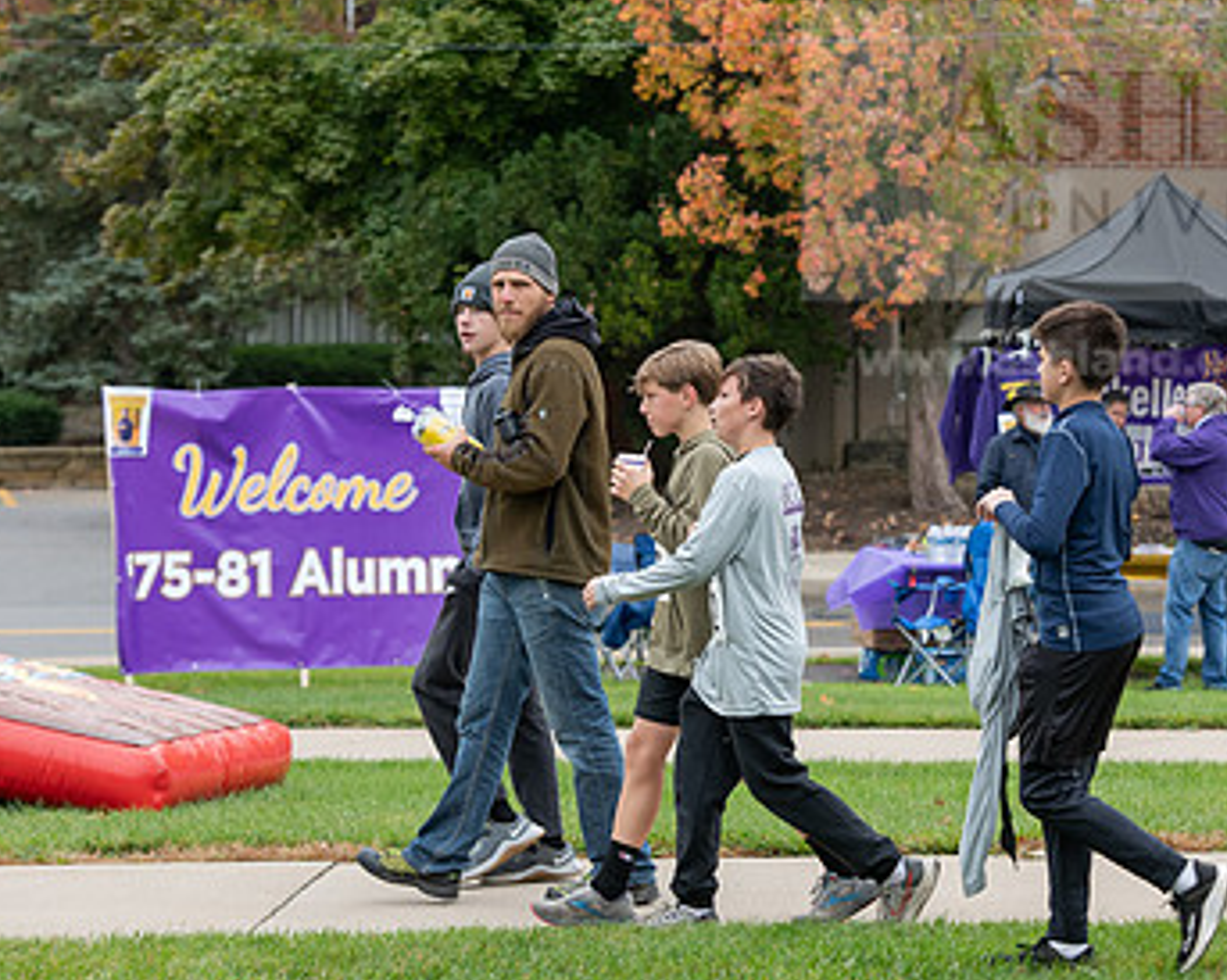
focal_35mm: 162
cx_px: 694
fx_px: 5880
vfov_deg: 9.5
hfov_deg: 11.9
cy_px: 435
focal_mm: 102
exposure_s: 1/320
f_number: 5
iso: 400
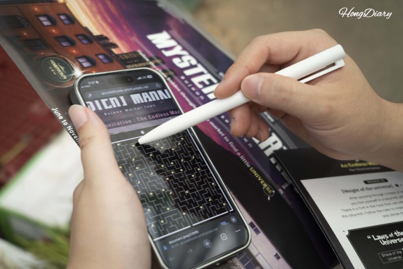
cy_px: 134
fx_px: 493
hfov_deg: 44.5
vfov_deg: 30.5
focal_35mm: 44
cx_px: 202
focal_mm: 44
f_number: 5.6
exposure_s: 1/60
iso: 250
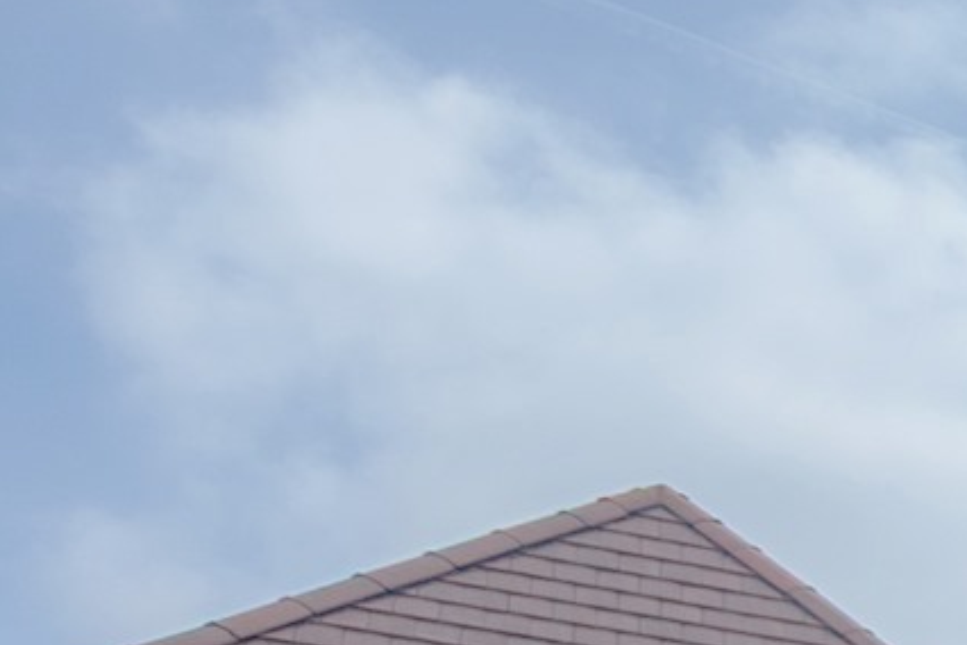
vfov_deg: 9.5
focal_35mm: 120
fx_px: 3223
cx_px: 3264
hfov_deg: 9.9
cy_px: 1785
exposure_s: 1/1000
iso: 200
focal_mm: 17
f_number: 7.1
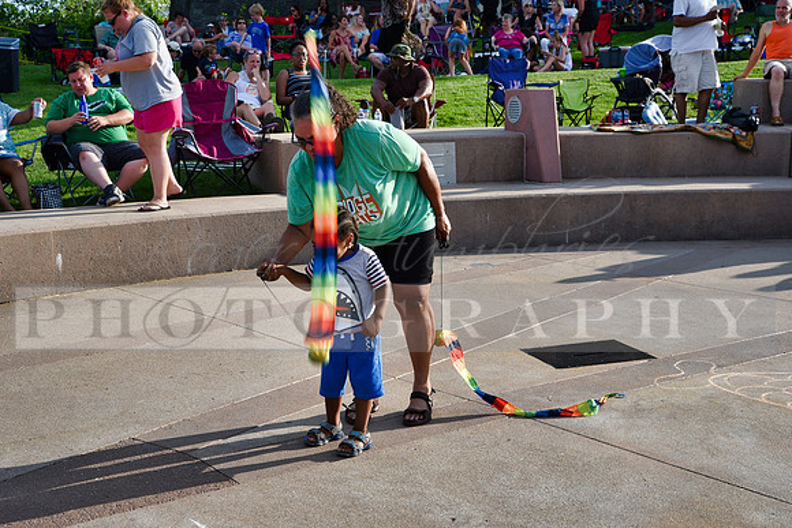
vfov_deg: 26.0
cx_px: 396
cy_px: 264
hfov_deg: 38.2
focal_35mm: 52
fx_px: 1144
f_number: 9
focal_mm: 52
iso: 200
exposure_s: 1/320
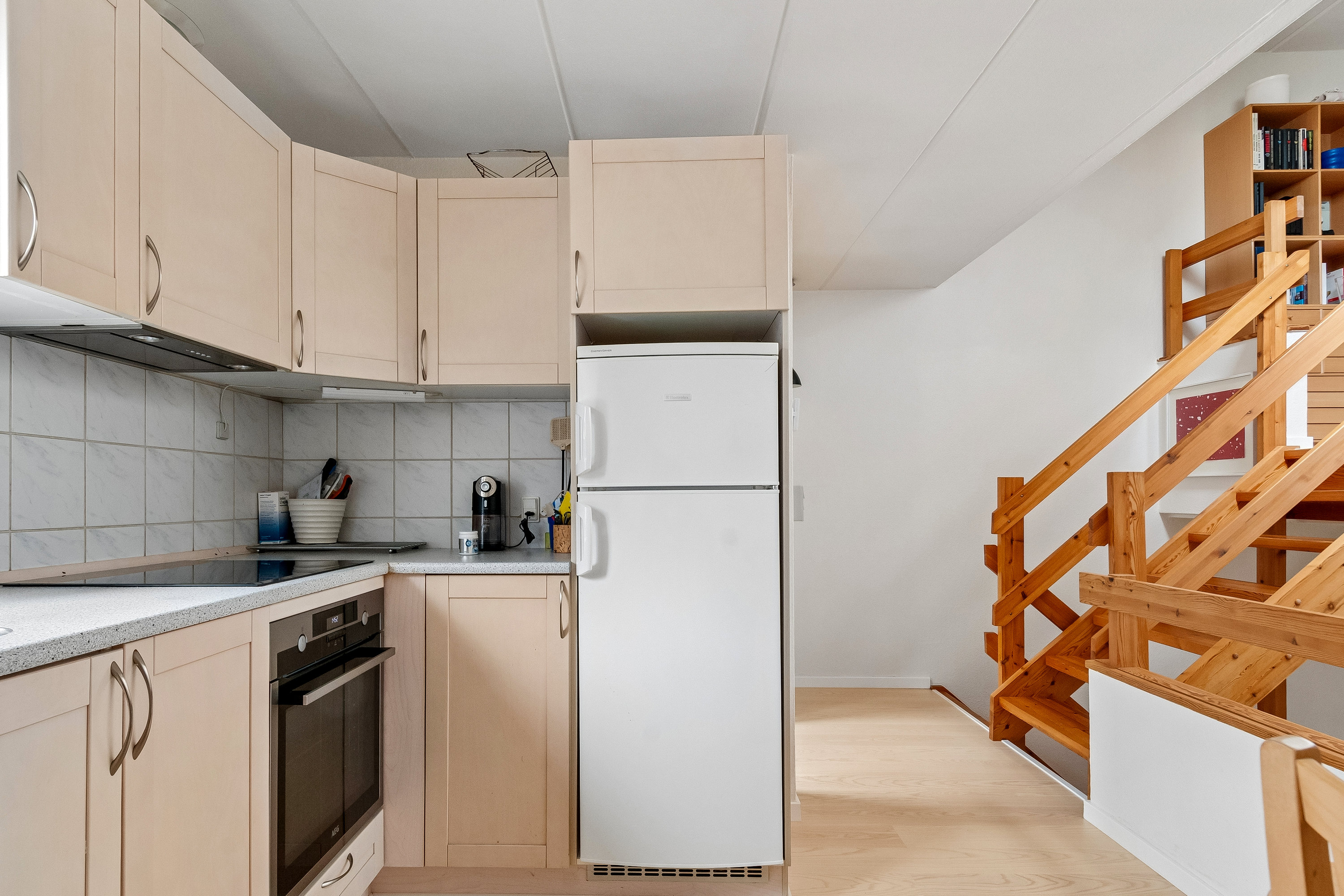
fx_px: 672
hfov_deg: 90.0
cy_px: 448
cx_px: 672
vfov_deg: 67.4
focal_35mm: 18
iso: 400
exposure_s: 1/4
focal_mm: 12
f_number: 10
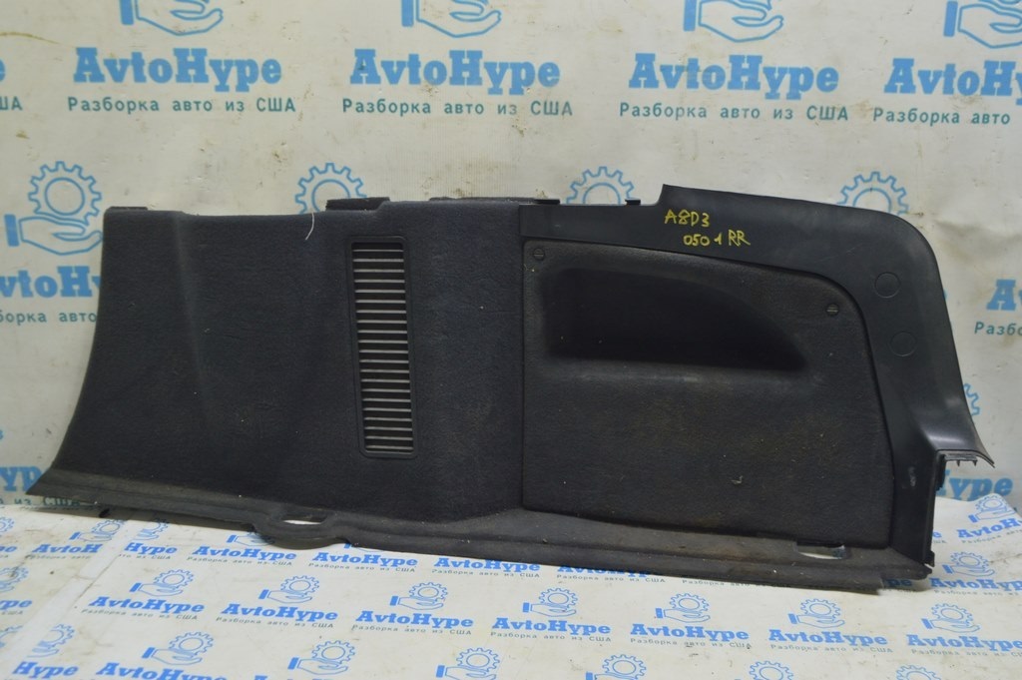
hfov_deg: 57.3
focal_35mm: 33
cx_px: 511
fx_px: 936
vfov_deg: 39.9
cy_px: 340
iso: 400
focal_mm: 22
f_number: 5.6
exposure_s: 1/20
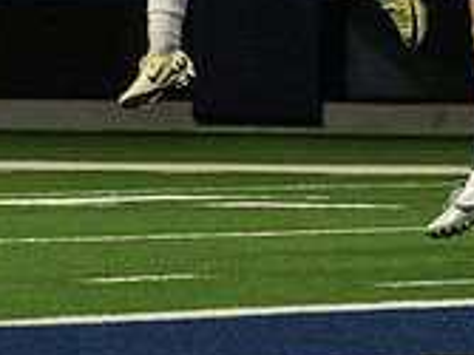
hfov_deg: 2.4
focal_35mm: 815
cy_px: -252
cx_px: 558
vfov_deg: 1.8
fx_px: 11152
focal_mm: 177
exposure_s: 1/1000
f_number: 5.6
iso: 10000
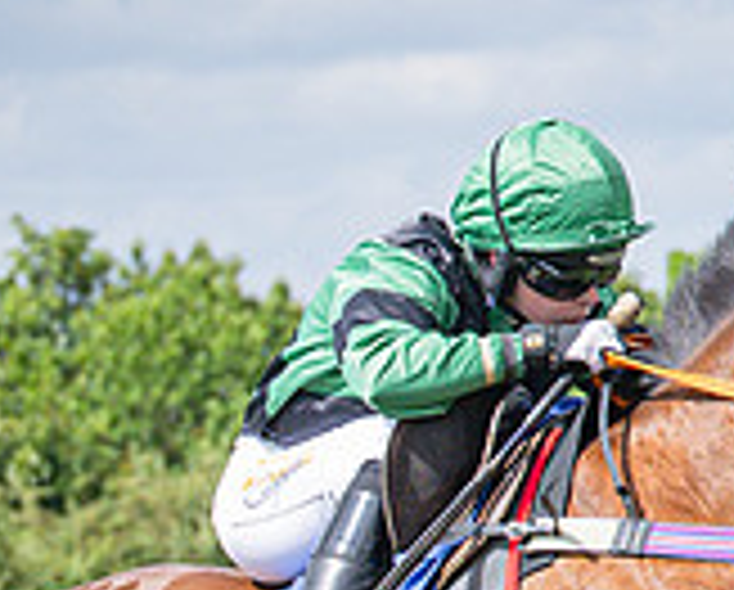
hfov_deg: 3.4
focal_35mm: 564
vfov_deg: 2.7
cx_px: -121
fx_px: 12274
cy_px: 832
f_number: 4
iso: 400
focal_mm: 70
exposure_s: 1/3200
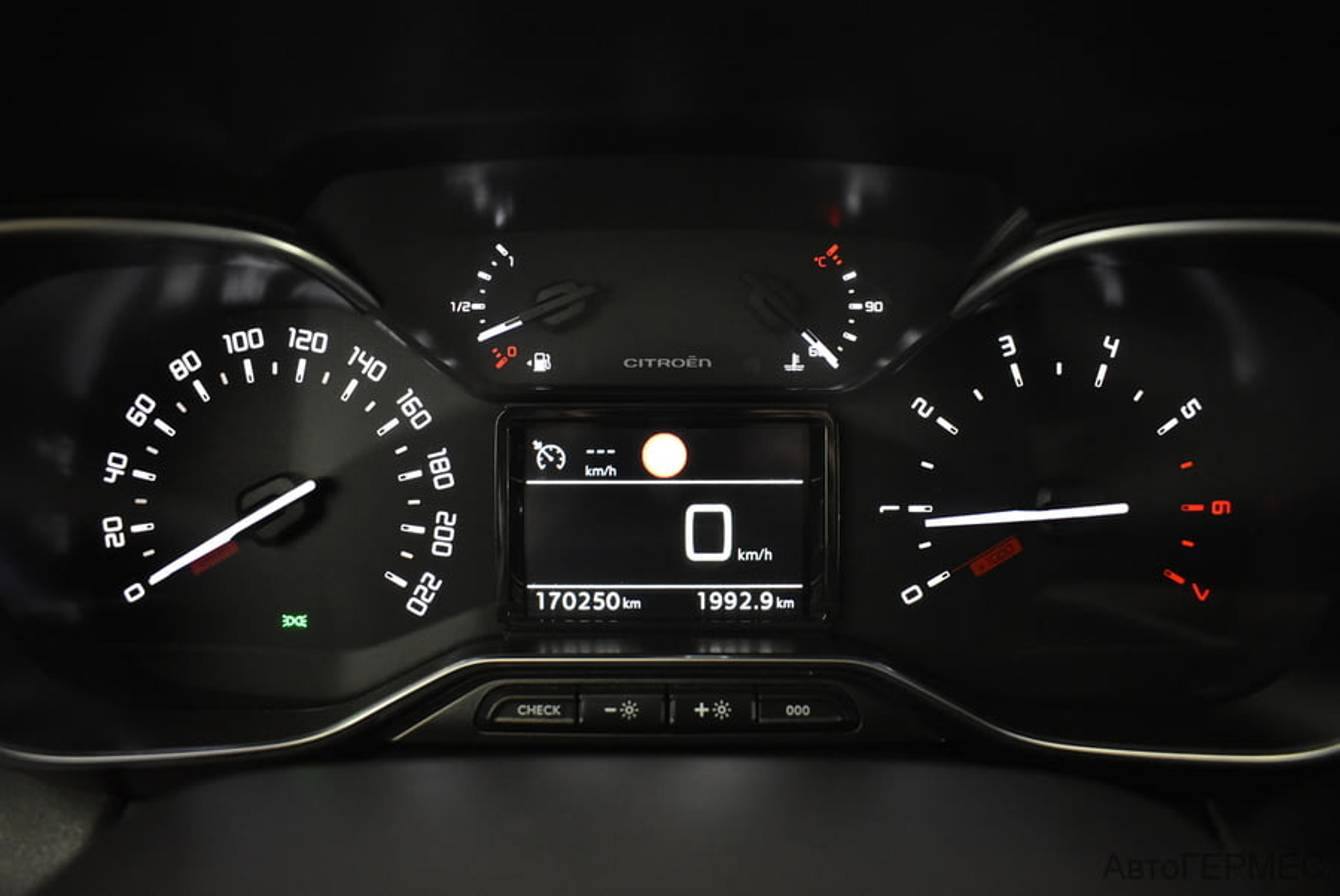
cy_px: 448
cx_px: 670
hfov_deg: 67.3
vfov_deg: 48.0
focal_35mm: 27
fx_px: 1006
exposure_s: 1/30
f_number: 3.5
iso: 2800
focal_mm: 18
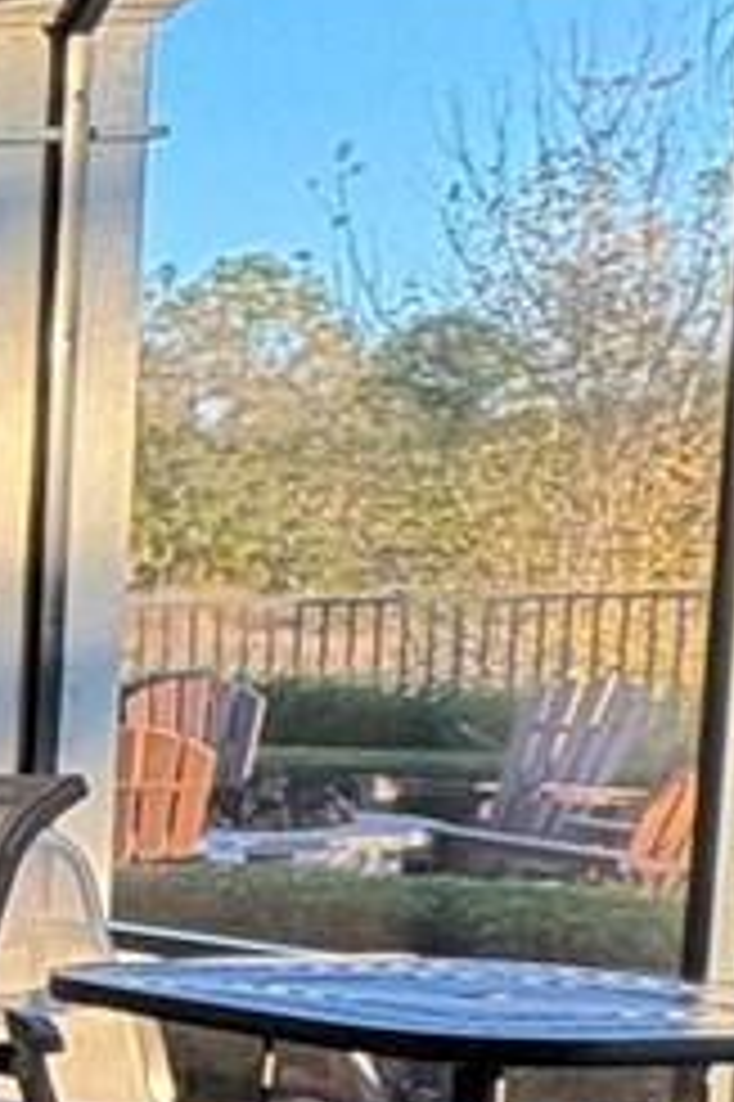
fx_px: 2909
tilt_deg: -6.7
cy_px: 918
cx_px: -2161
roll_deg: +2.7
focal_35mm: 95
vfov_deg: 21.2
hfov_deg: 8.3
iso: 125
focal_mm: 2.22
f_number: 2.2
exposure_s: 1/120
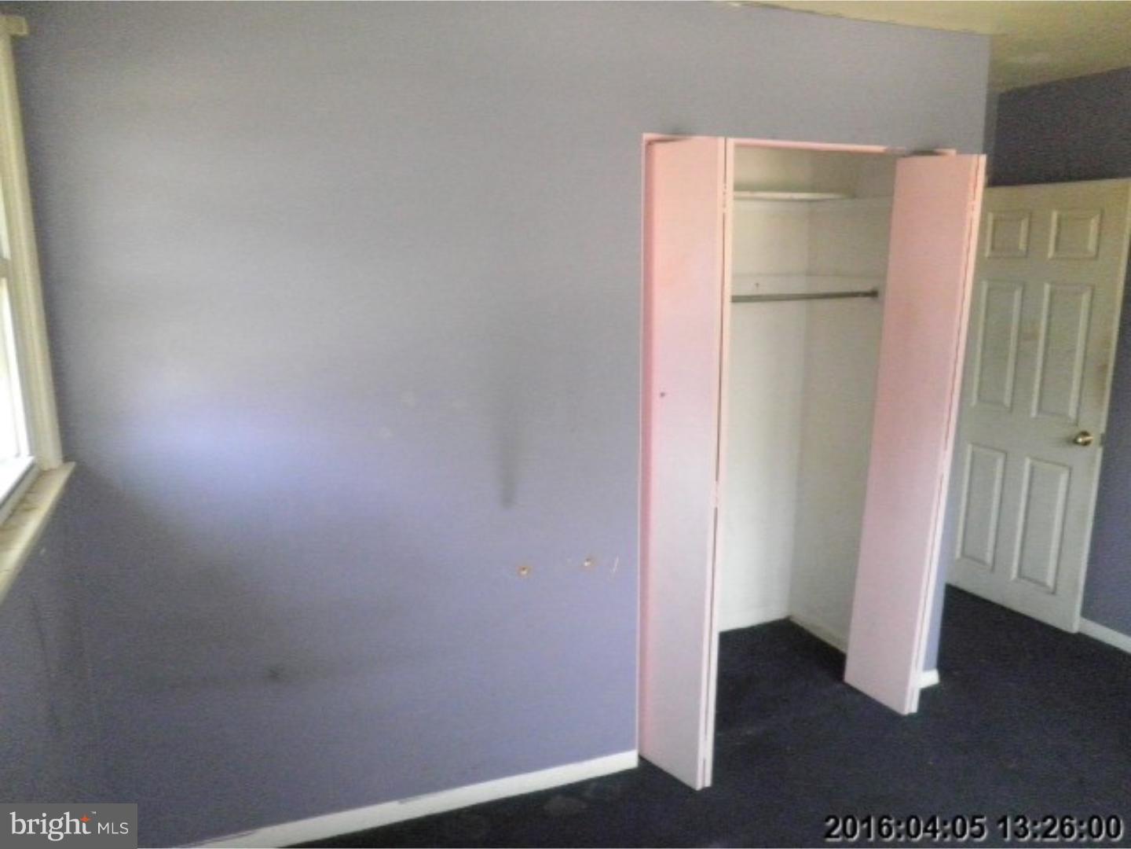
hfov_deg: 67.3
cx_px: 566
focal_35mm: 26
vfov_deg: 53.1
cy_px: 424
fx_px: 849
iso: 800
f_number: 2.6
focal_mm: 4.7
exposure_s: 1/125
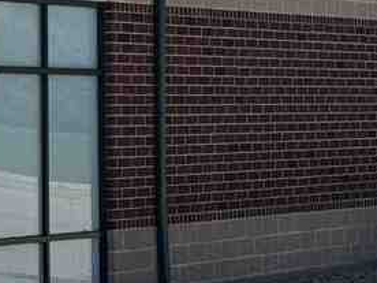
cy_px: 34
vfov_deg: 6.7
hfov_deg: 8.6
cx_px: -236
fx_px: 2429
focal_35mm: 223
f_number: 1.78
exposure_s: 1/4975
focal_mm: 6.76
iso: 64
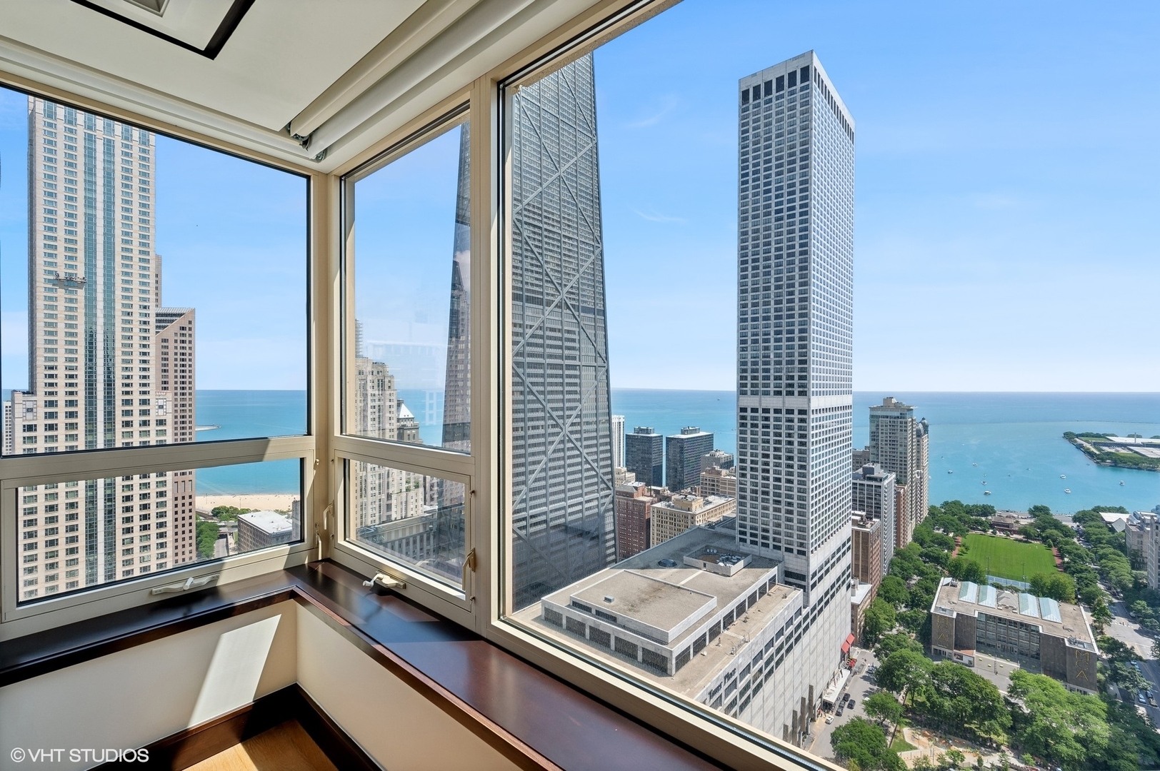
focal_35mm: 16
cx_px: 580
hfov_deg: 98.6
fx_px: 499
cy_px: 386
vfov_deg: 75.4
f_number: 9.5
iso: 200
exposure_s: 1/90
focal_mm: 15.5
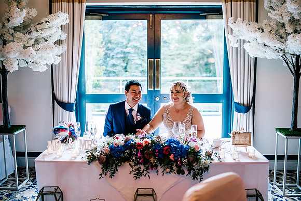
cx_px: 150
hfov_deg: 54.0
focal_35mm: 35
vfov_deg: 37.5
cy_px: 100
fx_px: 296
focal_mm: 35
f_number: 1.4
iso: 125
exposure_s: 1/250
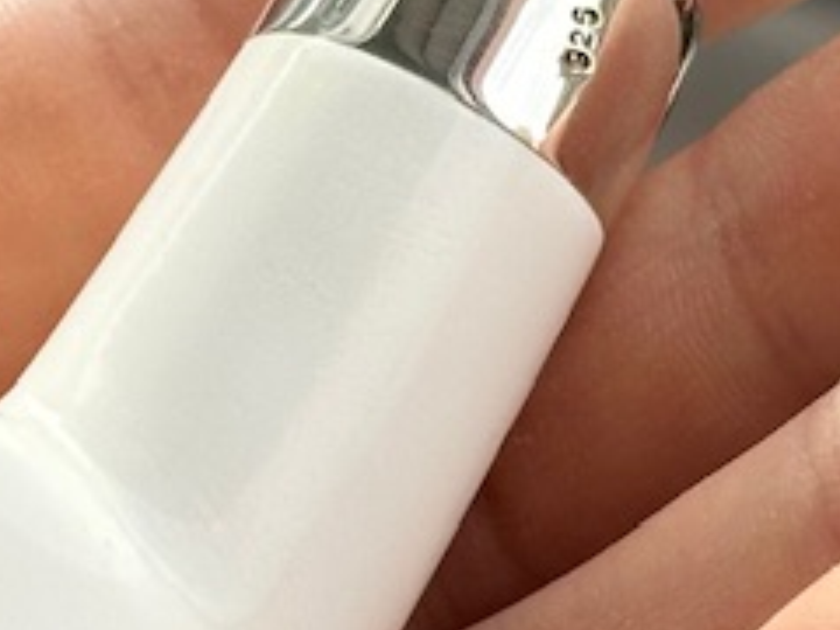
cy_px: 84
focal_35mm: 256
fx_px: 6212
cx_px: 340
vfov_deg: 5.8
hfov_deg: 7.7
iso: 64
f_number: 1.78
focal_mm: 6.86
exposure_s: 1/1073
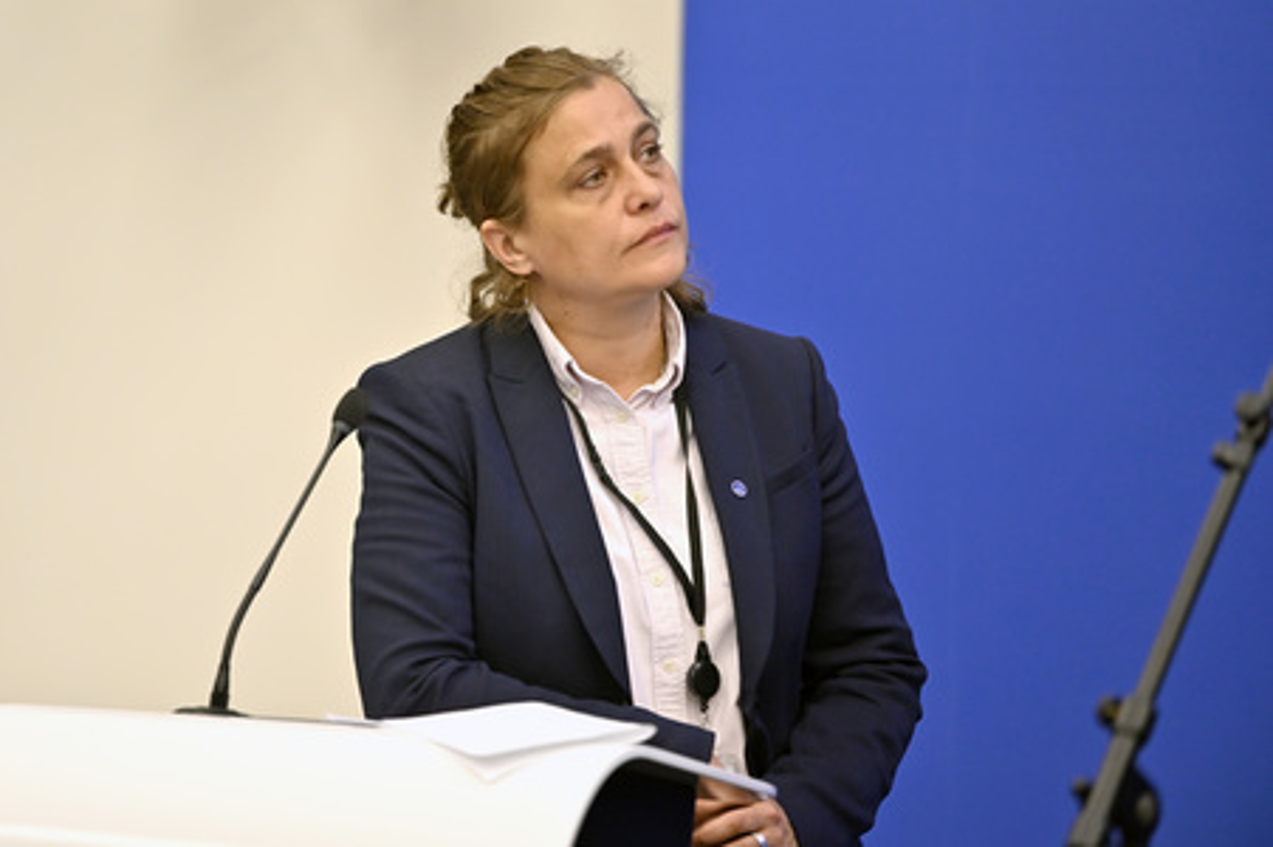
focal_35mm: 200
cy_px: 424
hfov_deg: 10.3
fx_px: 7067
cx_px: 636
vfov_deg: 6.9
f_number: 2.8
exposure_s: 1/320
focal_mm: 200
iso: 2000
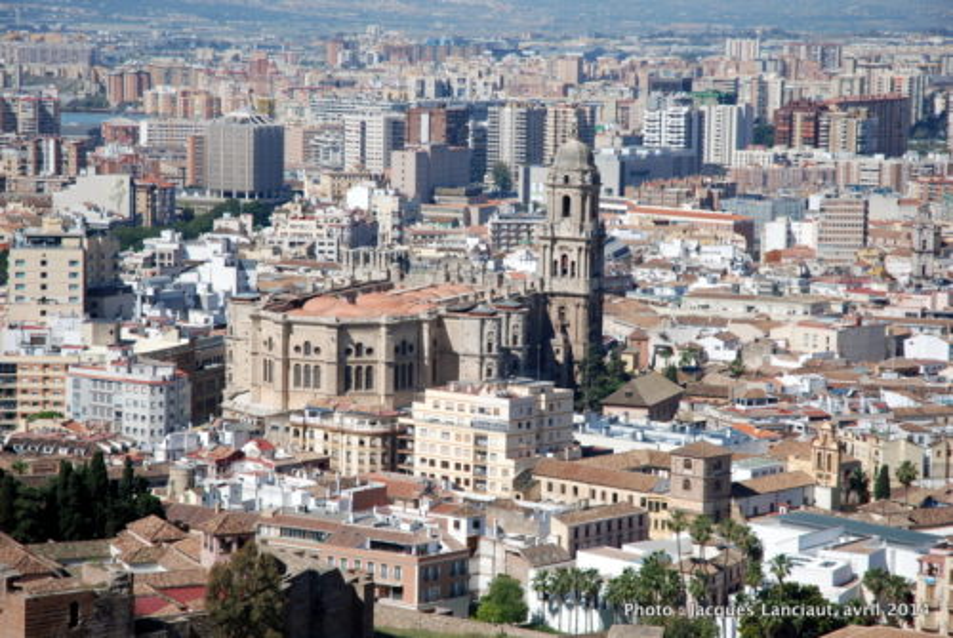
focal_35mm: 105
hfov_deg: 19.4
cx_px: 476
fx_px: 2784
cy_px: 319
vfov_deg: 13.1
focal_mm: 70
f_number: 5.6
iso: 100
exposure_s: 1/500
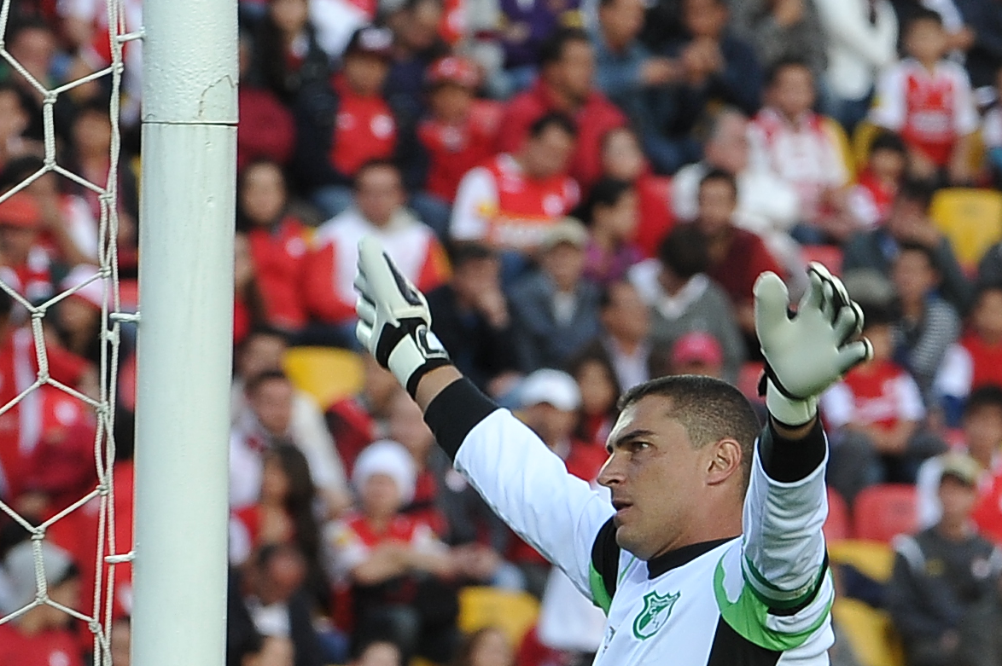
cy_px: 670
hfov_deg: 2.3
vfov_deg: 1.5
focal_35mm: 906
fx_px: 25199
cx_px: 679
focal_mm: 250
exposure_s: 1/250
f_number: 6.3
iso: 1000
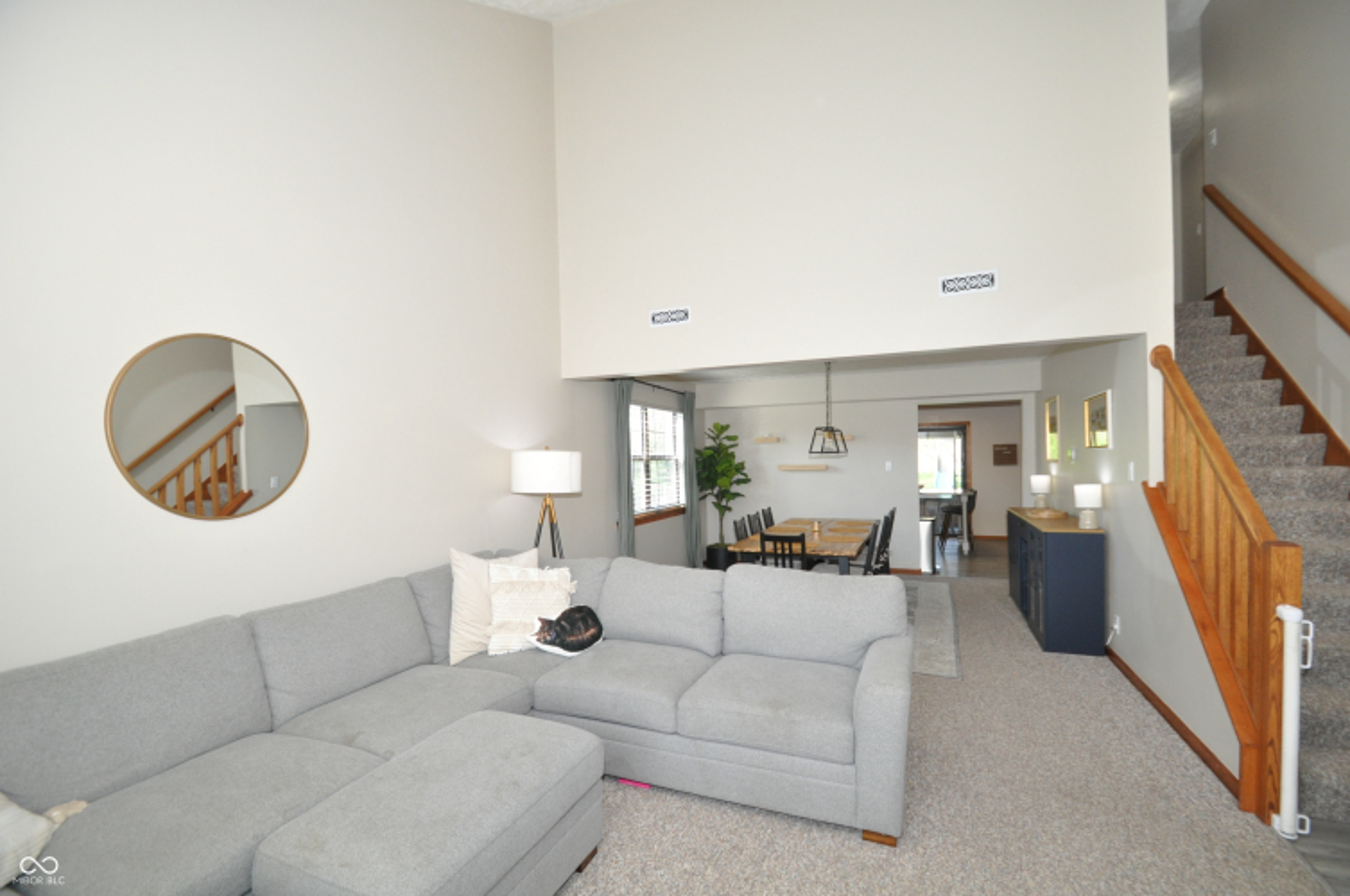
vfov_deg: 77.2
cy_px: 448
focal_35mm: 15
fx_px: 562
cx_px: 675
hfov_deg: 100.5
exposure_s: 1/60
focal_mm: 10
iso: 800
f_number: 4
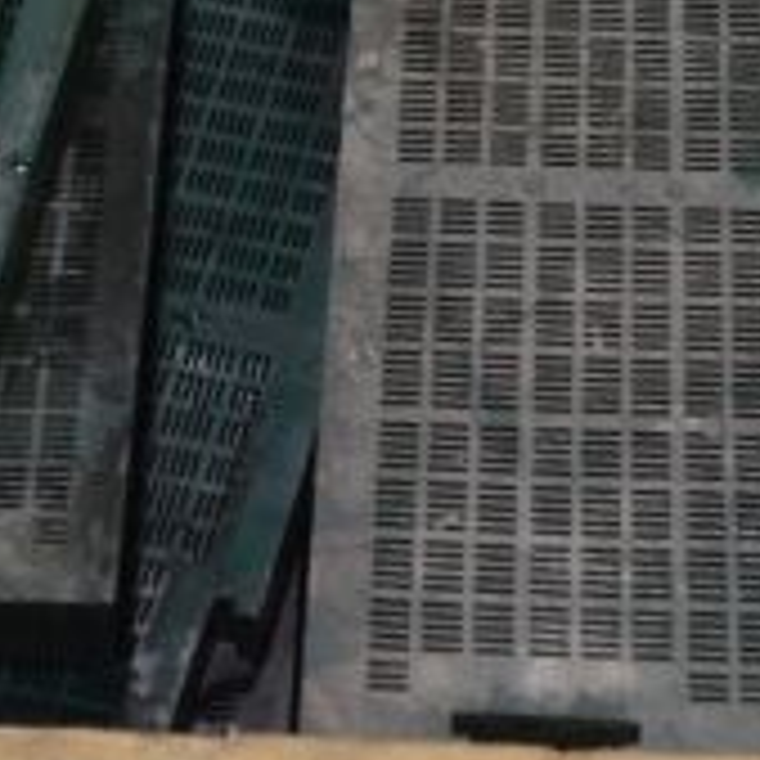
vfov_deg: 11.1
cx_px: 661
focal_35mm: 151
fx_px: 3751
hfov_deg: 11.5
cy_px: -380
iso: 400
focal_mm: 20
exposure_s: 1/20
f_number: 3.8
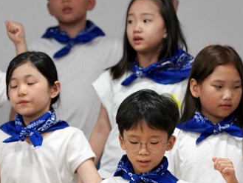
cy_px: 118
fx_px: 3287
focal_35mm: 468
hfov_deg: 4.2
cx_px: 4
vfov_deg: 3.2
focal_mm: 178
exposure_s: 1/200
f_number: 4
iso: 2500
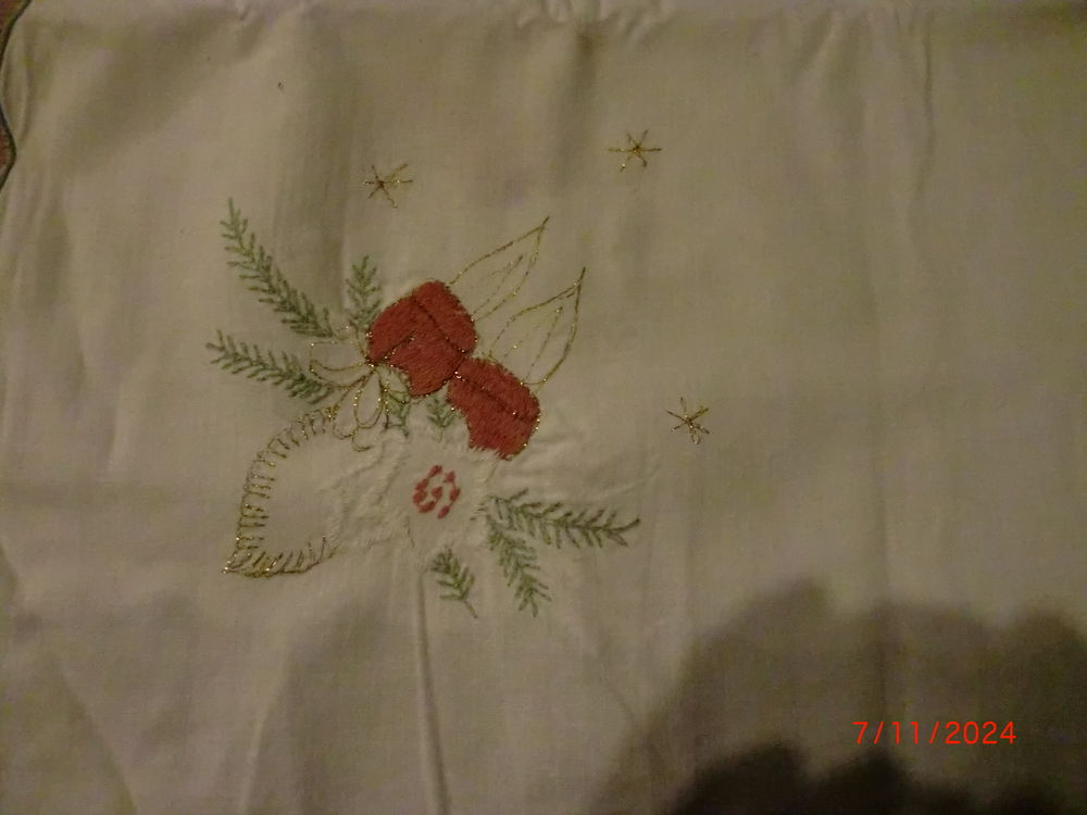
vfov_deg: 40.7
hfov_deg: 52.6
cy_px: 408
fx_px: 1099
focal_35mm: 35
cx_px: 544
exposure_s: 1/60
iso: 1000
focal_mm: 6.3
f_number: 3.1
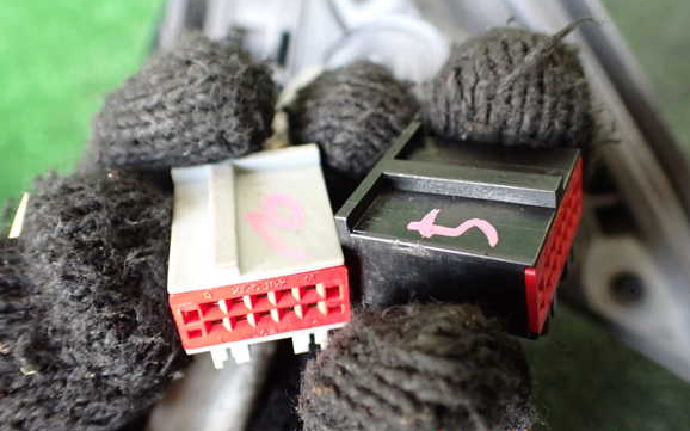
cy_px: 190
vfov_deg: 38.2
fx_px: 620
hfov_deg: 58.2
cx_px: 349
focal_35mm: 33
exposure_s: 1/80
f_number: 2.3
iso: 800
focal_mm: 5.4
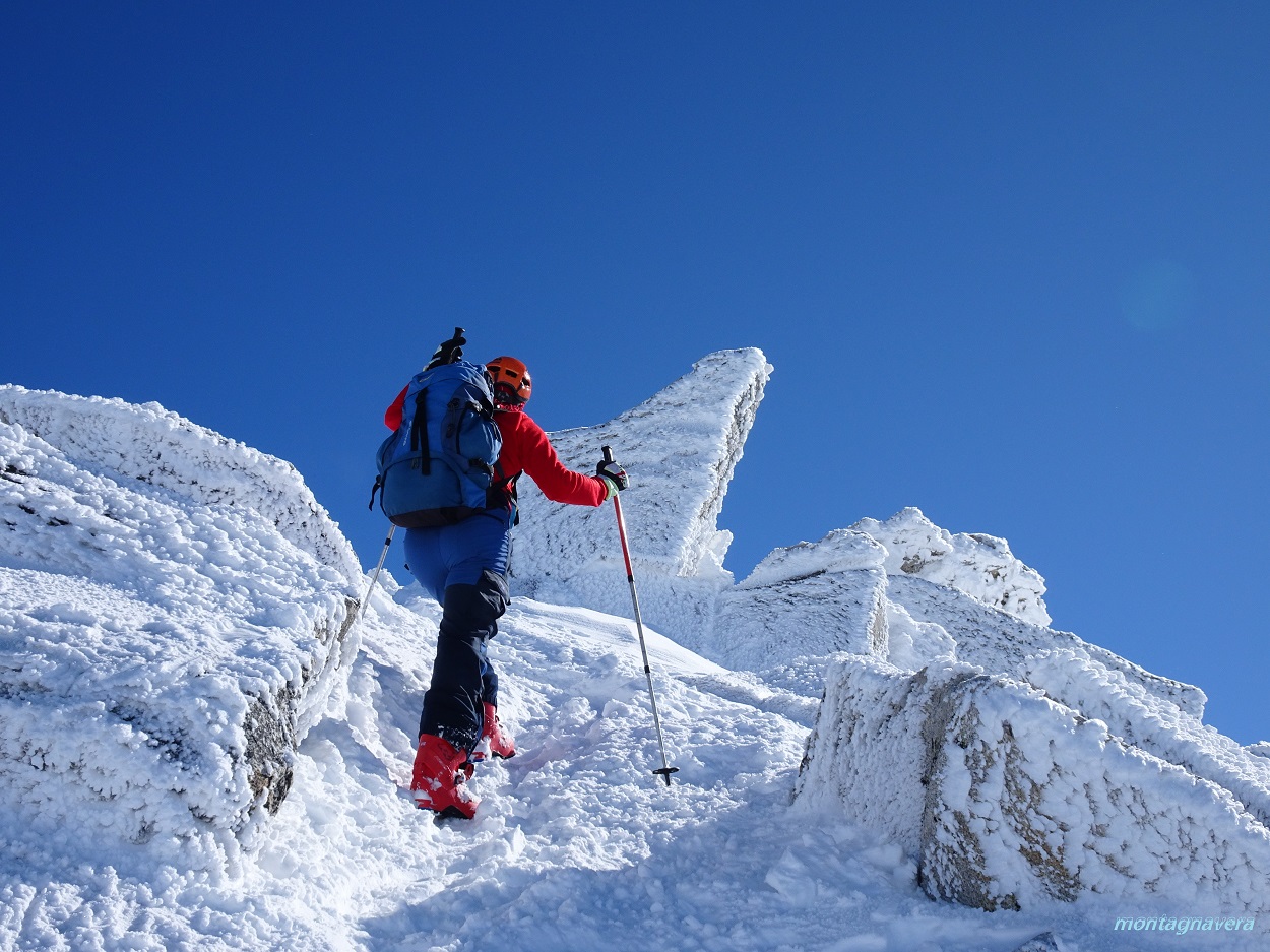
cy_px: 476
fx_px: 1467
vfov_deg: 35.9
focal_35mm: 40
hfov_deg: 46.8
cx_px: 635
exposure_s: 1/1250
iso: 80
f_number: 4
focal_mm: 6.8
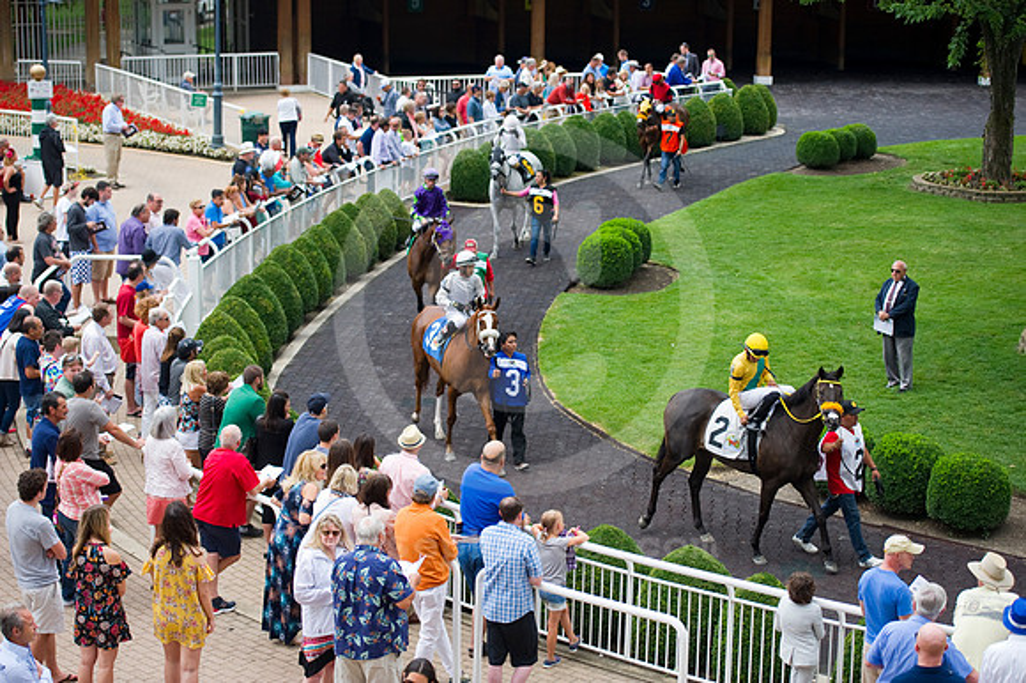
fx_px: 1994
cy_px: 342
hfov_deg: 28.9
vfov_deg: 19.4
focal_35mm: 70
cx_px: 513
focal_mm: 70
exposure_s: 1/1600
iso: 500
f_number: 3.2
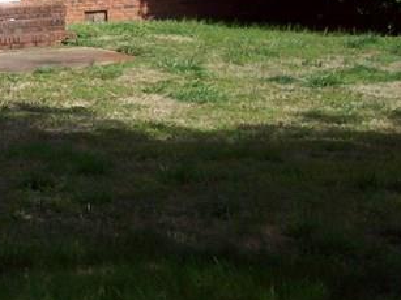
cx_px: -221
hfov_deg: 15.1
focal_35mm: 120
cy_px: -59
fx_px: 1390
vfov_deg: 12.1
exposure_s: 1/536
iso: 80
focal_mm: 6
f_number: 4.8
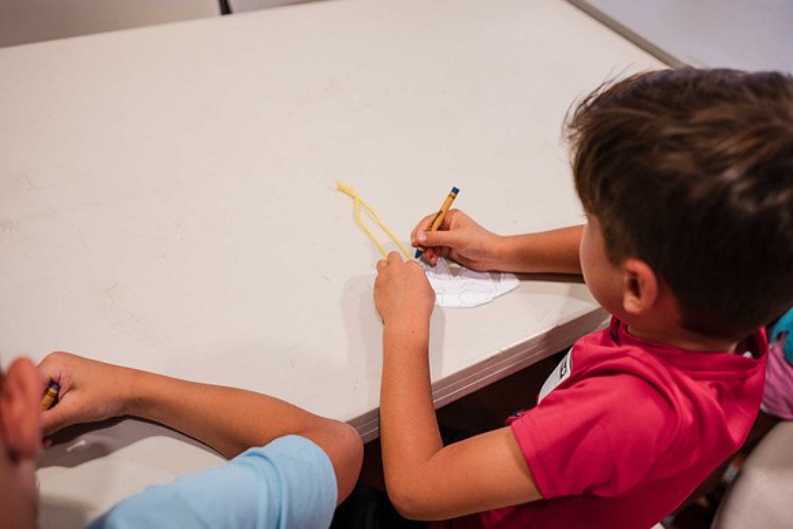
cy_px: 255
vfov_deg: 35.8
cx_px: 387
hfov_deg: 51.7
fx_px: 818
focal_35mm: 37
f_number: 2.8
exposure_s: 1/125
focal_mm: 35
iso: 900
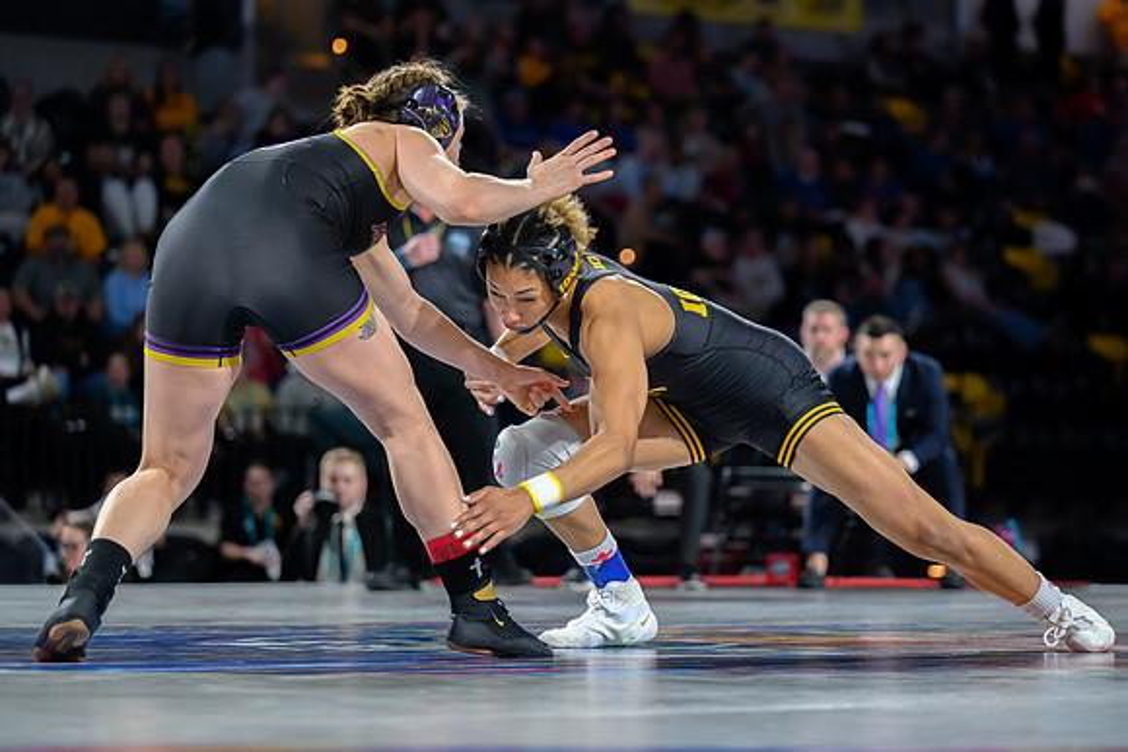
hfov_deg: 15.5
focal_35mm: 132
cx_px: 642
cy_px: 342
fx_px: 4130
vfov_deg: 10.4
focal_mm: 115
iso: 4500
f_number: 2.8
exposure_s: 1/800
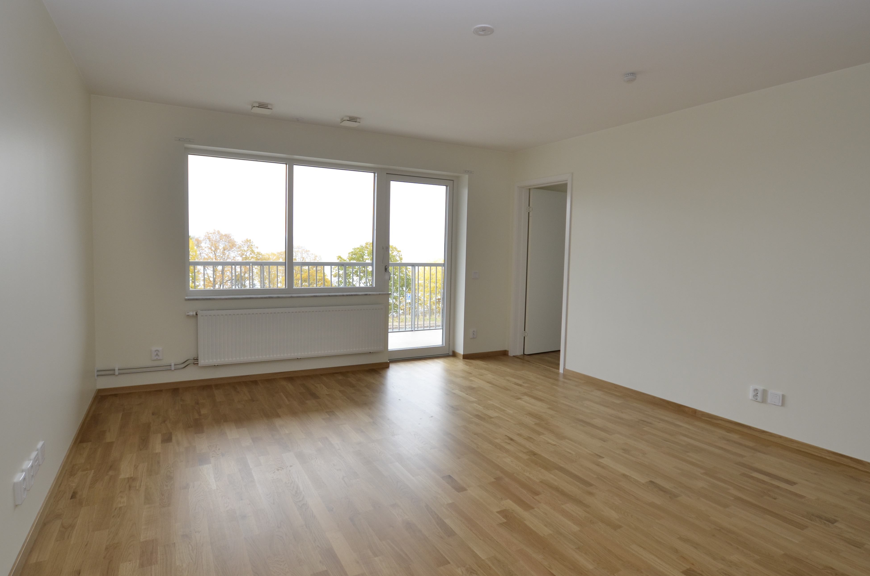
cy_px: 278
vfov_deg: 64.3
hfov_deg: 87.0
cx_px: 436
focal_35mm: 19
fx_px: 458
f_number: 4
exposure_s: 1/60
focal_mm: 10
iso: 250
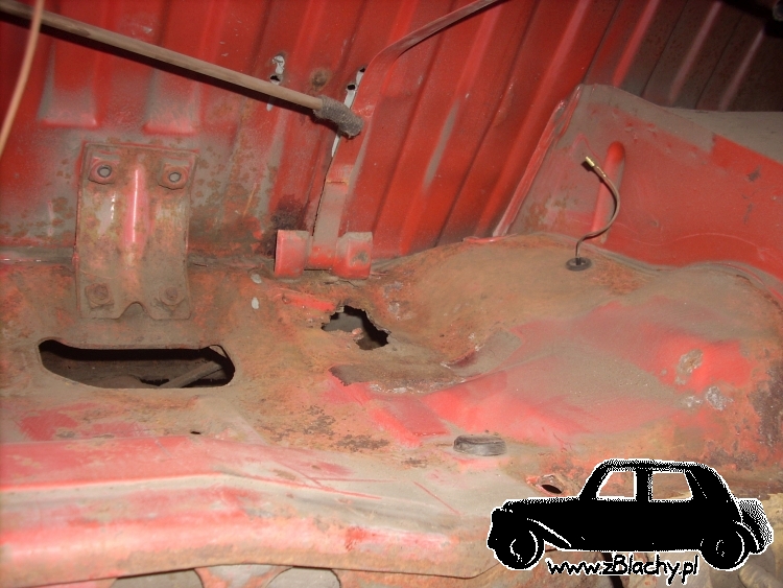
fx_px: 837
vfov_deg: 38.7
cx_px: 392
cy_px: 294
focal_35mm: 37
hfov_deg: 50.1
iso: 64
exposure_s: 1/60
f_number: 2.8
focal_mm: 6.2
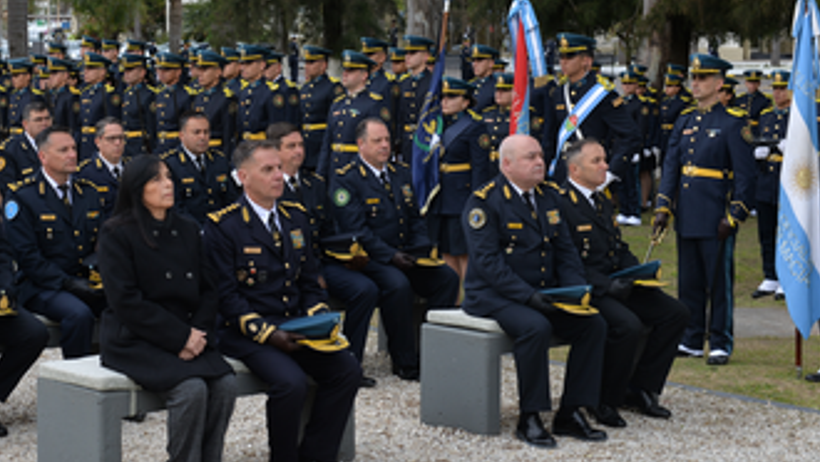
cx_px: 282
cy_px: 245
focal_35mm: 83
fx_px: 1806
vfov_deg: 14.6
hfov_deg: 25.5
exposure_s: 1/80
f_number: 8
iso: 200
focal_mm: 58
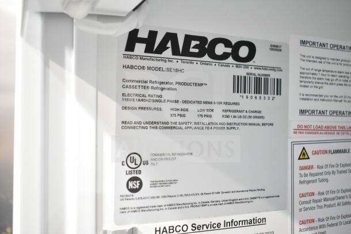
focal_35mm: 38
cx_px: 176
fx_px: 366
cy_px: 117
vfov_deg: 35.5
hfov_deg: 51.3
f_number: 4
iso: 2500
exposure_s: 1/40
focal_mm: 25
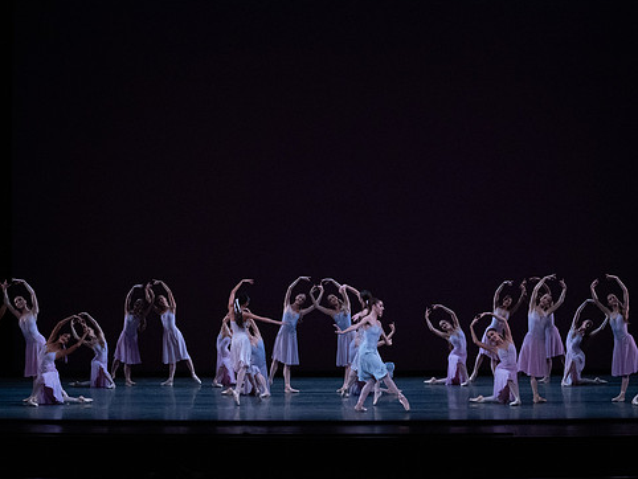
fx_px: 1494
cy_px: 247
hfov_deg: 24.1
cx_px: 338
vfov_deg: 18.2
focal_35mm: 81
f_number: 13
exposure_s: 1/400
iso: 12800
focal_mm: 70
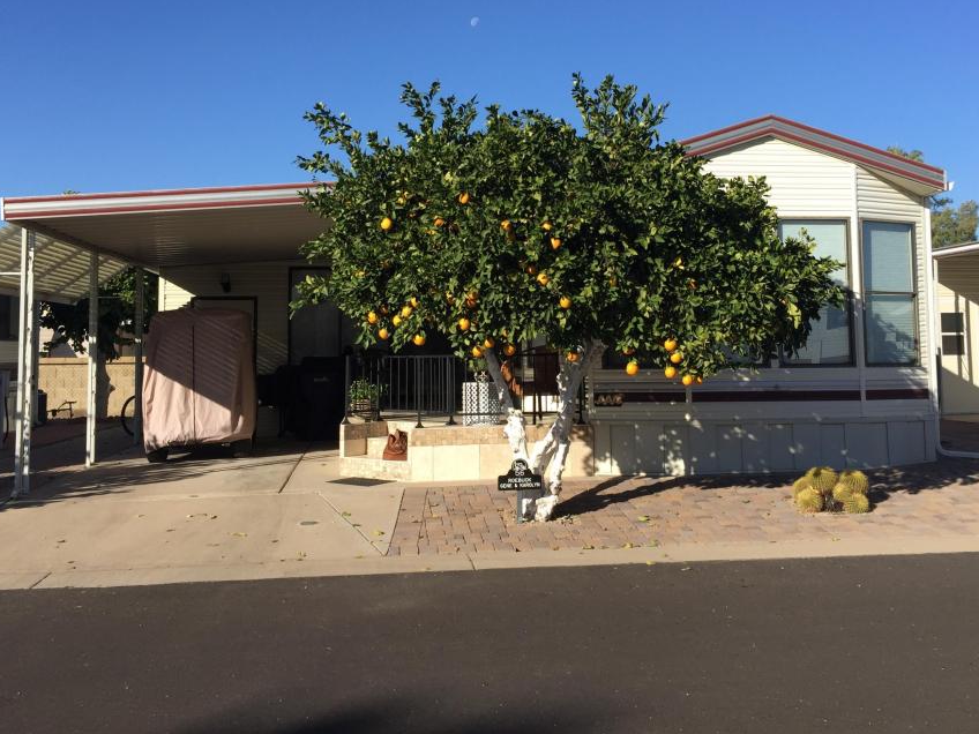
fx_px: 990
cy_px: 292
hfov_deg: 52.6
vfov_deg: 40.5
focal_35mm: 35
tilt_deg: +3.7
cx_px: 517
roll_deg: +0.3
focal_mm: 4.15
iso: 32
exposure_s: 1/1582
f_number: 2.2
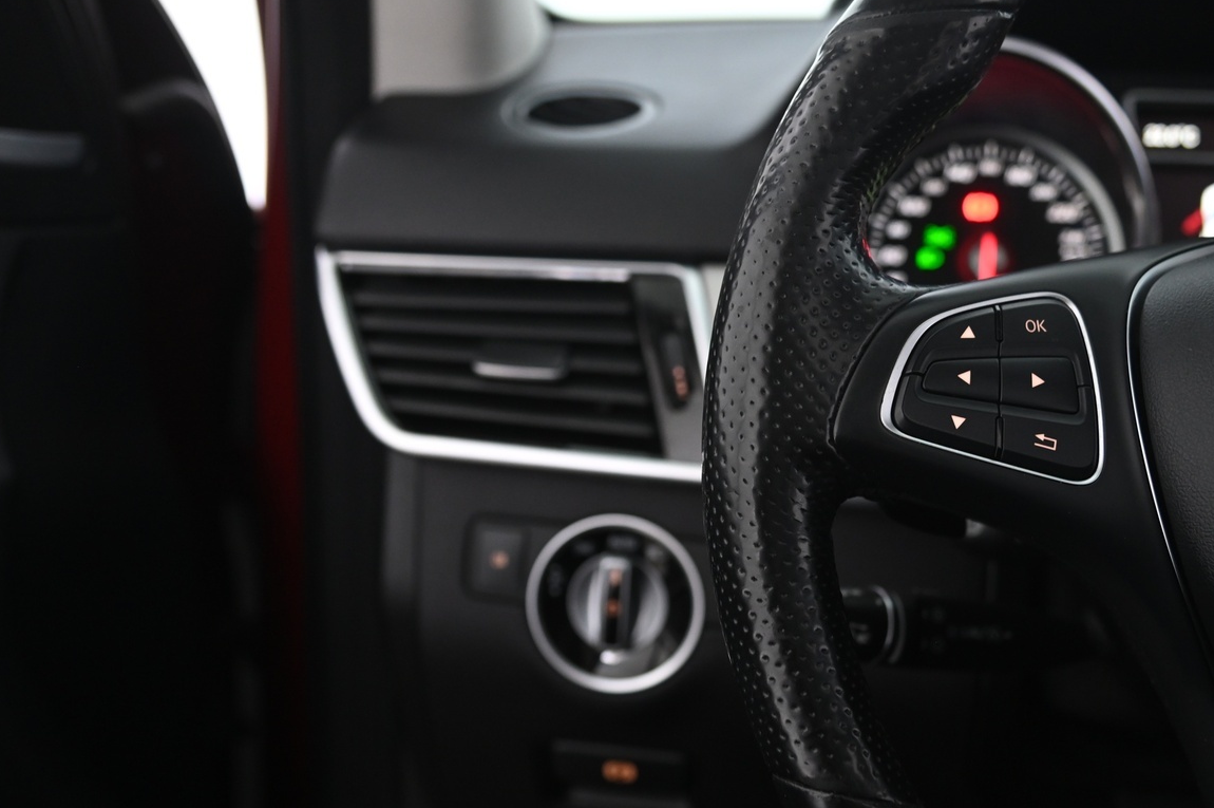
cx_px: 698
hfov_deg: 41.0
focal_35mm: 48
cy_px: 474
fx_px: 1617
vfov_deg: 28.0
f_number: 4
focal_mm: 34
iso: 2000
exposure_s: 1/20
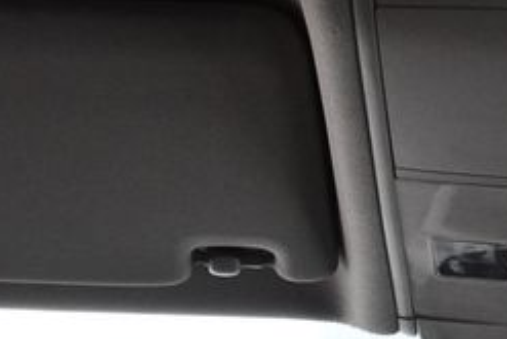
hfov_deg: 12.1
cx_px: 634
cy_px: 238
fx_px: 2339
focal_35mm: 166
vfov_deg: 8.3
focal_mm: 32
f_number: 4.5
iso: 3200
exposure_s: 1/80
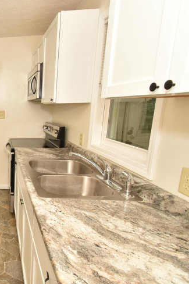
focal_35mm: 23
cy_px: 141
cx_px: -22
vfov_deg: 76.1
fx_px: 181
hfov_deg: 42.5
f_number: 9
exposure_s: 1/100
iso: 400
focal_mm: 10
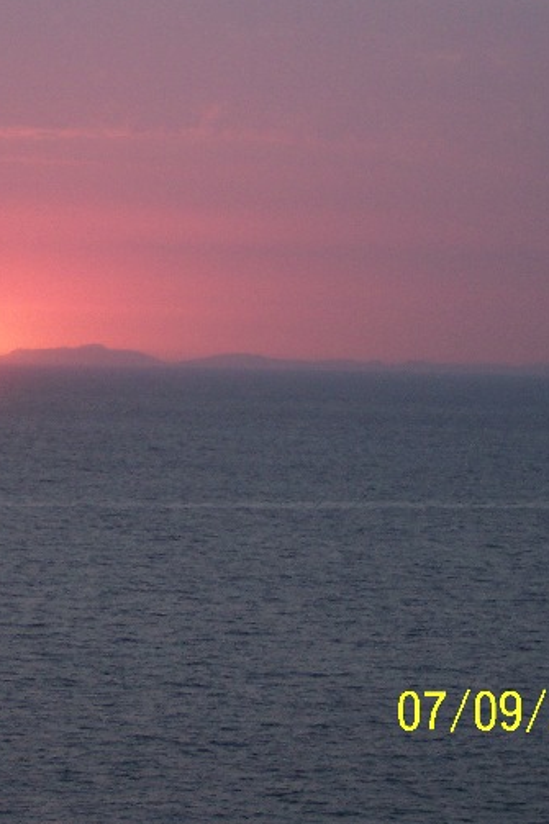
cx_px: 61
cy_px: 342
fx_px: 3822
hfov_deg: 8.2
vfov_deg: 12.3
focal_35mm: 167
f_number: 4.8
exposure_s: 1/90
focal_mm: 21.3
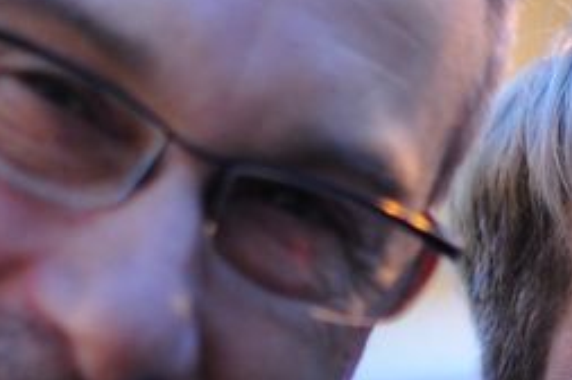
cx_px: 371
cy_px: 294
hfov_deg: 5.4
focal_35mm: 379
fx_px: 6014
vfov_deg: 3.6
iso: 400
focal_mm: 50
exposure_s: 1/40
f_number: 1.8
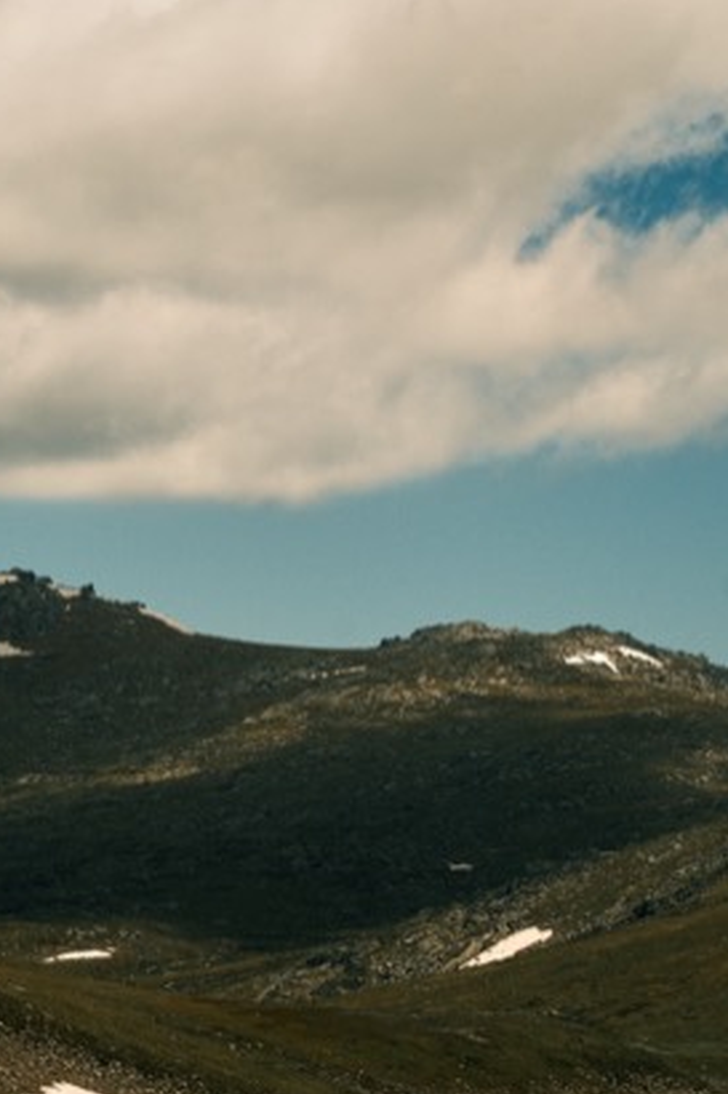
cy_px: 560
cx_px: -77
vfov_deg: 12.5
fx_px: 4978
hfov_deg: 8.3
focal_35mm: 164
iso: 200
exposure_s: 1/500
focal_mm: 70
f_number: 11
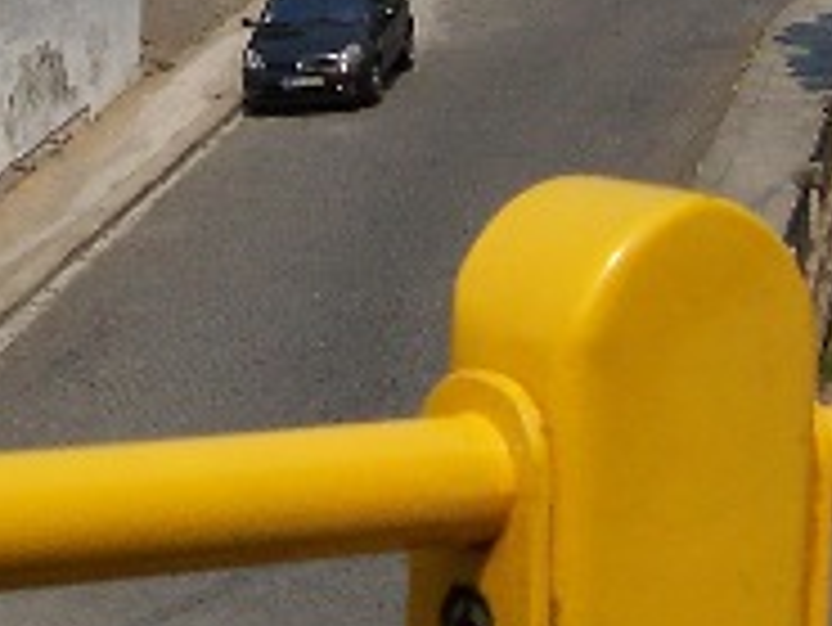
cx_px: 162
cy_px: -558
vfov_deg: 8.6
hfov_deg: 12.0
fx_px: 3944
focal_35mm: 164
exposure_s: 1/1000
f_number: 4.8
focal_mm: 8
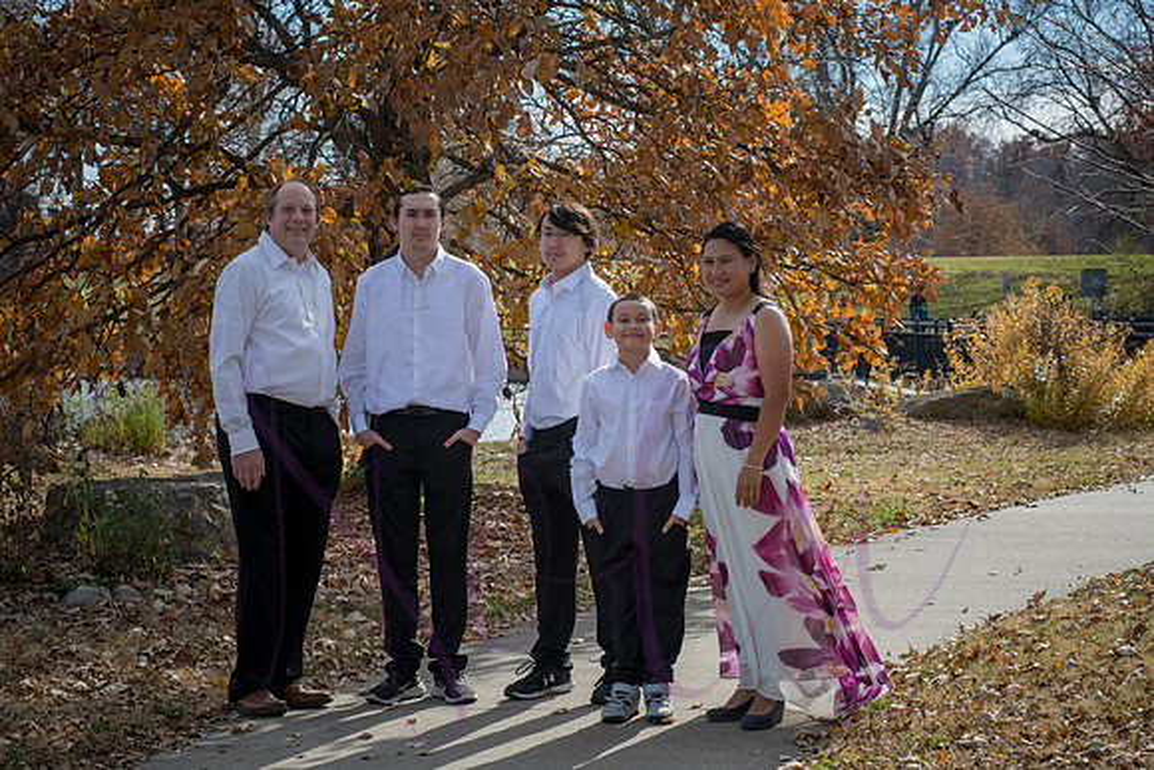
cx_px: 577
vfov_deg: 17.1
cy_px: 385
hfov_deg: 25.4
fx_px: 2565
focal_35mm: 80
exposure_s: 1/640
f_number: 9
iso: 400
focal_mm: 80
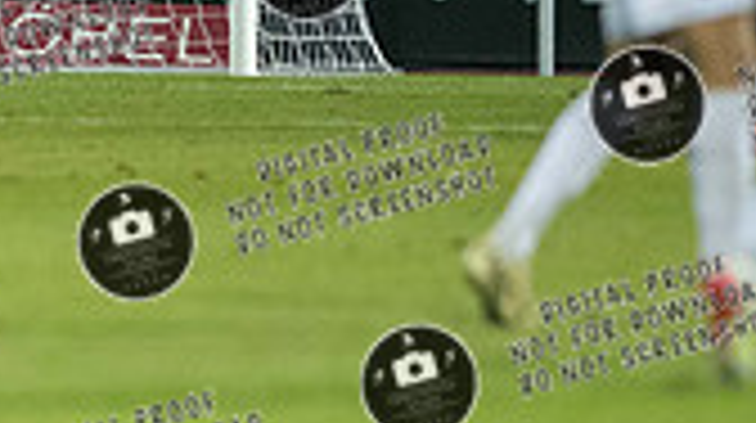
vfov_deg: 0.9
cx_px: -367
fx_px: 27308
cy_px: 11
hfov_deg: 1.6
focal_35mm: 1364
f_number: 3.2
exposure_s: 1/1250
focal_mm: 300
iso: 4000
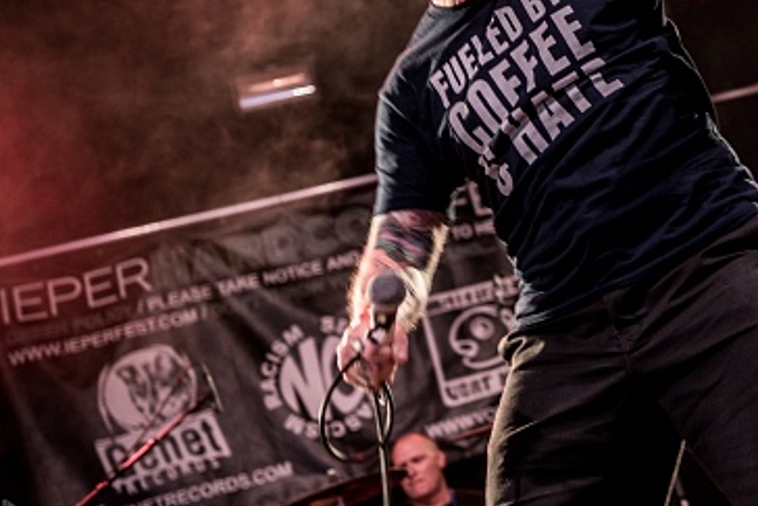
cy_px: 64
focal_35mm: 95
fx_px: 2001
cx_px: 712
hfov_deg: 20.9
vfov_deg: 14.3
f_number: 2.8
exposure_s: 1/100
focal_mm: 48
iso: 640
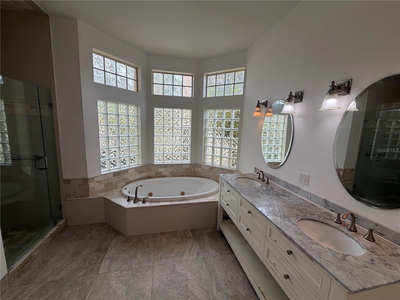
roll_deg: -1.2
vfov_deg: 85.7
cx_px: 200
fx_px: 162
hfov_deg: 102.1
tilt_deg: -9.3
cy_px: 150
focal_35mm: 14
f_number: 2.2
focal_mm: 2.22
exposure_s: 1/120
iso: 25
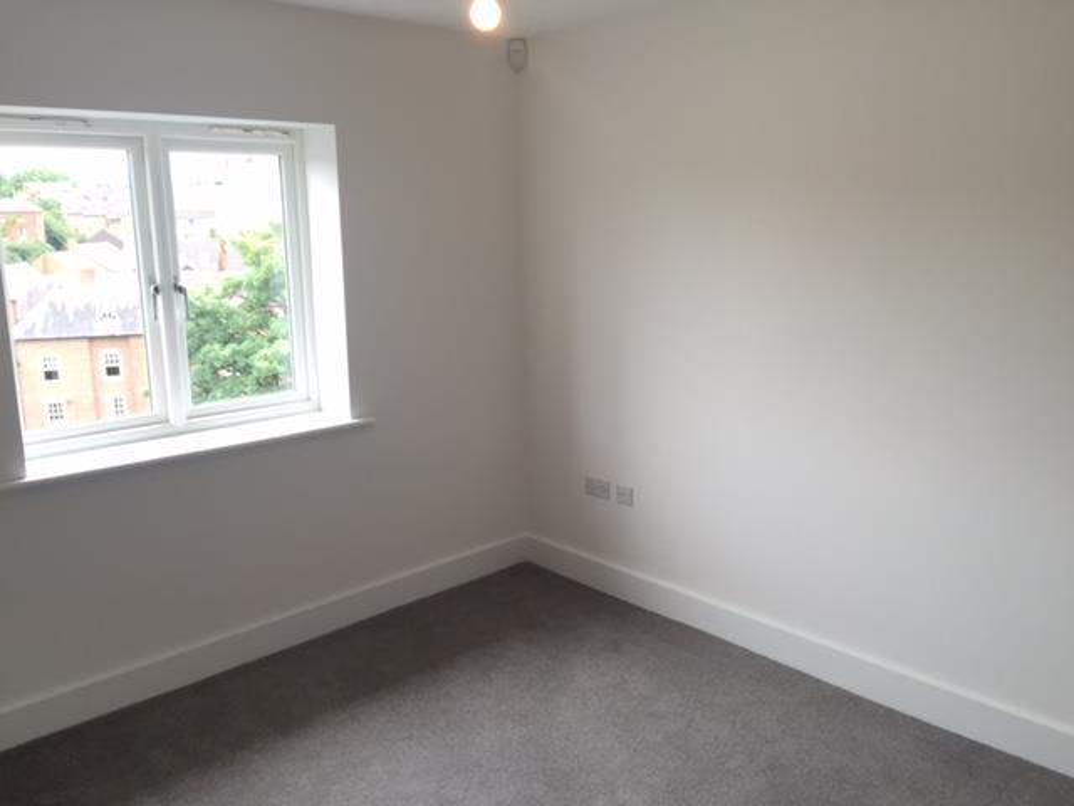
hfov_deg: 61.7
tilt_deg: -11.7
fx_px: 900
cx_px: 537
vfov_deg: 48.2
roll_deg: +0.8
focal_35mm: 29
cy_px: 403
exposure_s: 1/100
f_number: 2.2
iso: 50
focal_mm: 4.15
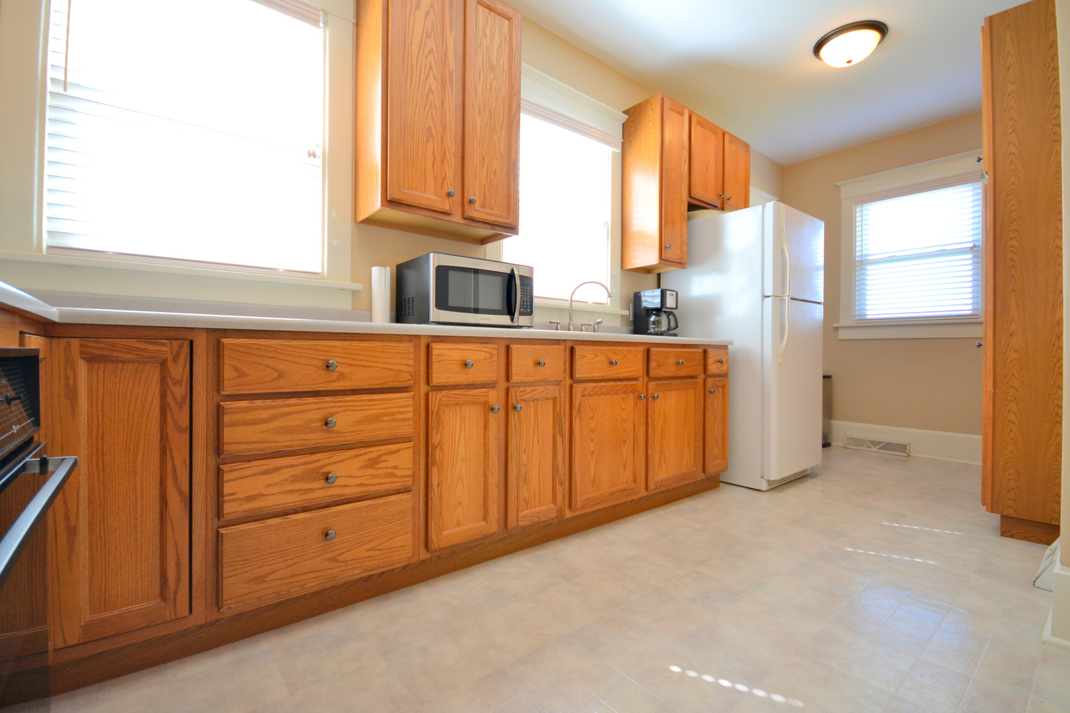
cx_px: 535
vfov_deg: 77.3
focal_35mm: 15
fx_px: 446
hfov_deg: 100.4
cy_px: 356
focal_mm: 10
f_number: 4
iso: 400
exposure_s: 1/60
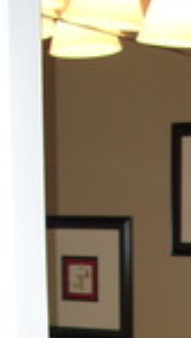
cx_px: 389
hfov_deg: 9.0
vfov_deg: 15.9
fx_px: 1133
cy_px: 474
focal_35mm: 126
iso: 100
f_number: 3.1
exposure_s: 1/60
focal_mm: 6.3
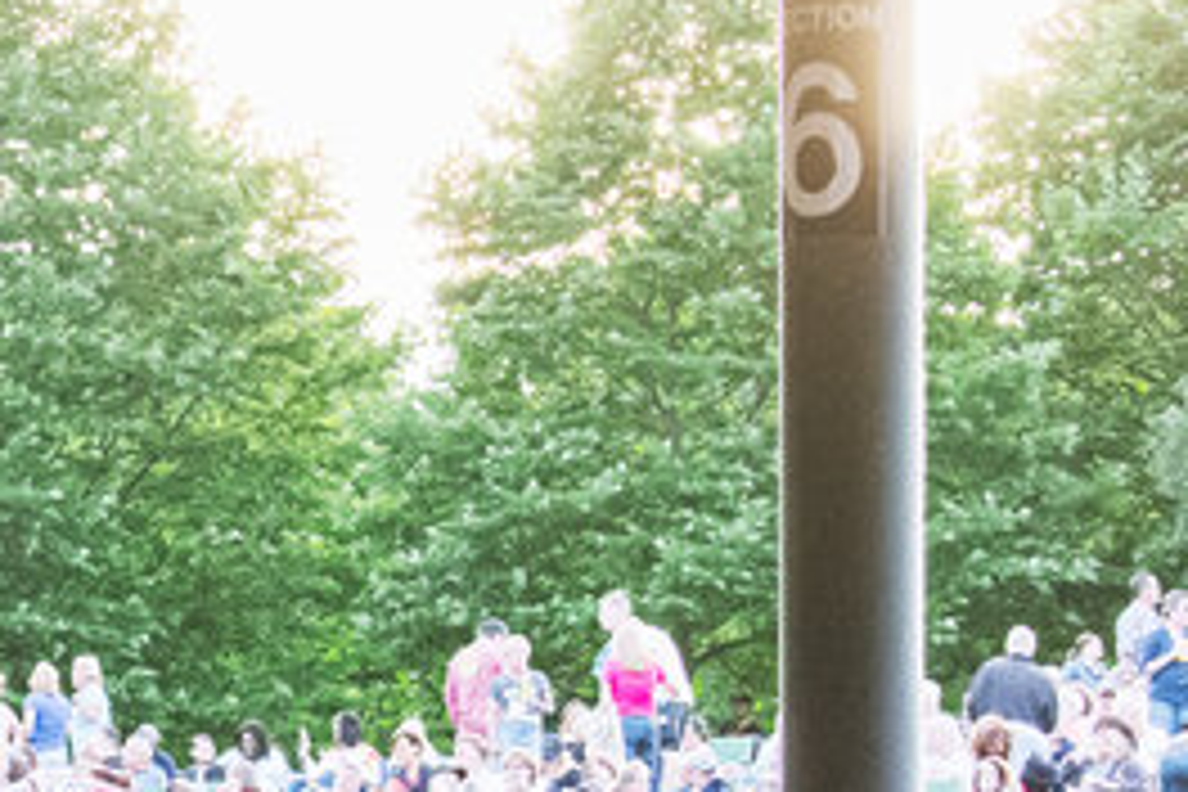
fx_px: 11252
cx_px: -585
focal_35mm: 341
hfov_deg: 6.0
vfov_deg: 4.0
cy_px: 1040
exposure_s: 1/60
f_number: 10
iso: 1800
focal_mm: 60
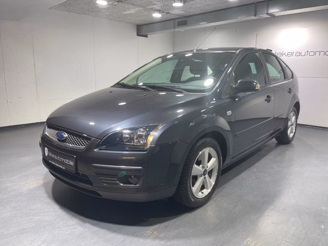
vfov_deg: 54.9
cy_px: 123
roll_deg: -1.8
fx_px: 237
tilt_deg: -13.2
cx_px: 164
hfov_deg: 69.4
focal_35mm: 25
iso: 64
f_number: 1.6
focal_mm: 5.1
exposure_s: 1/50
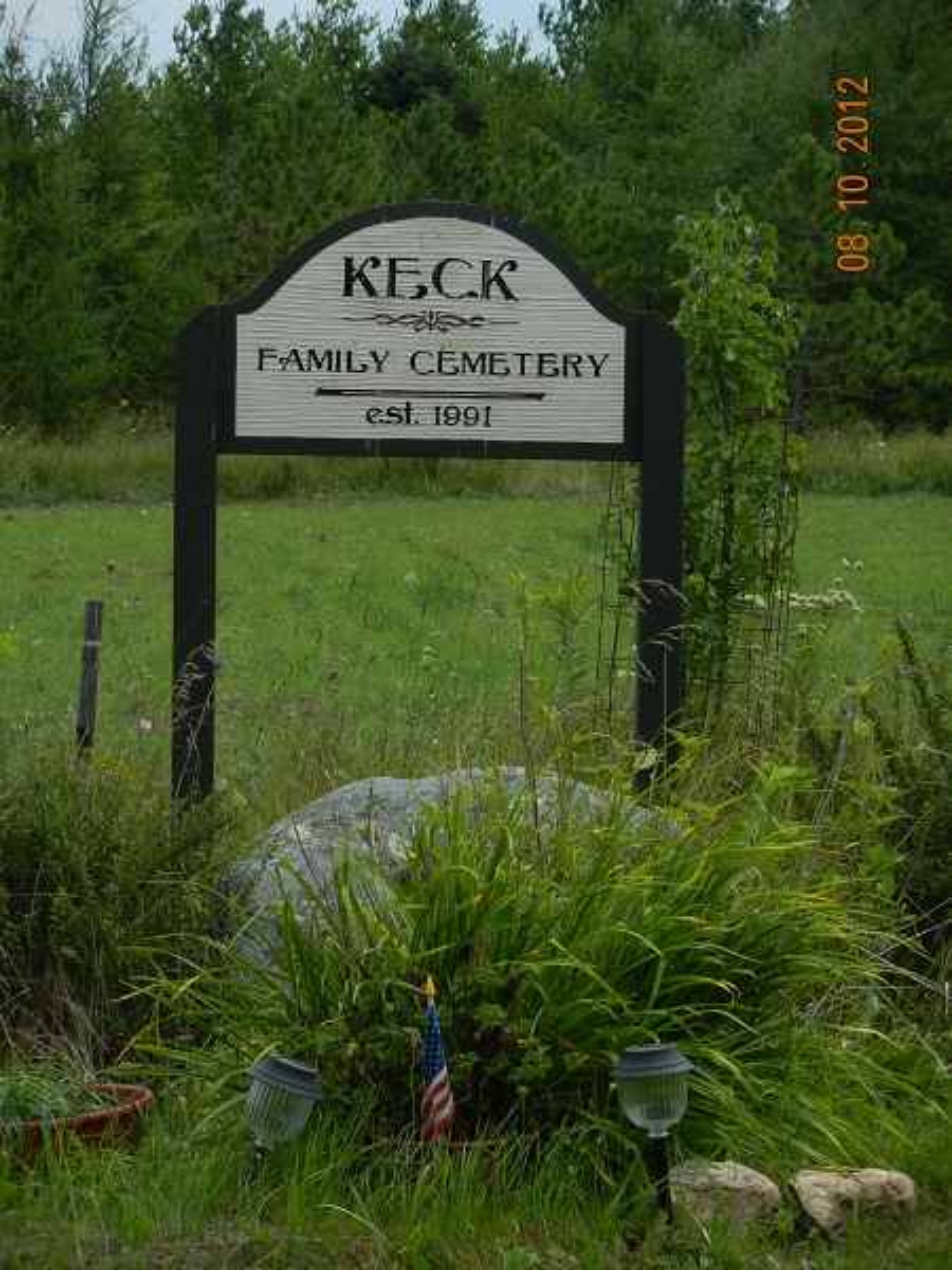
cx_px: 476
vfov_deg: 13.7
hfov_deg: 10.3
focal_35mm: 144
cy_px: 635
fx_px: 5280
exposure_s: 1/800
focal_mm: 25.9
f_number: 5.2
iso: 160
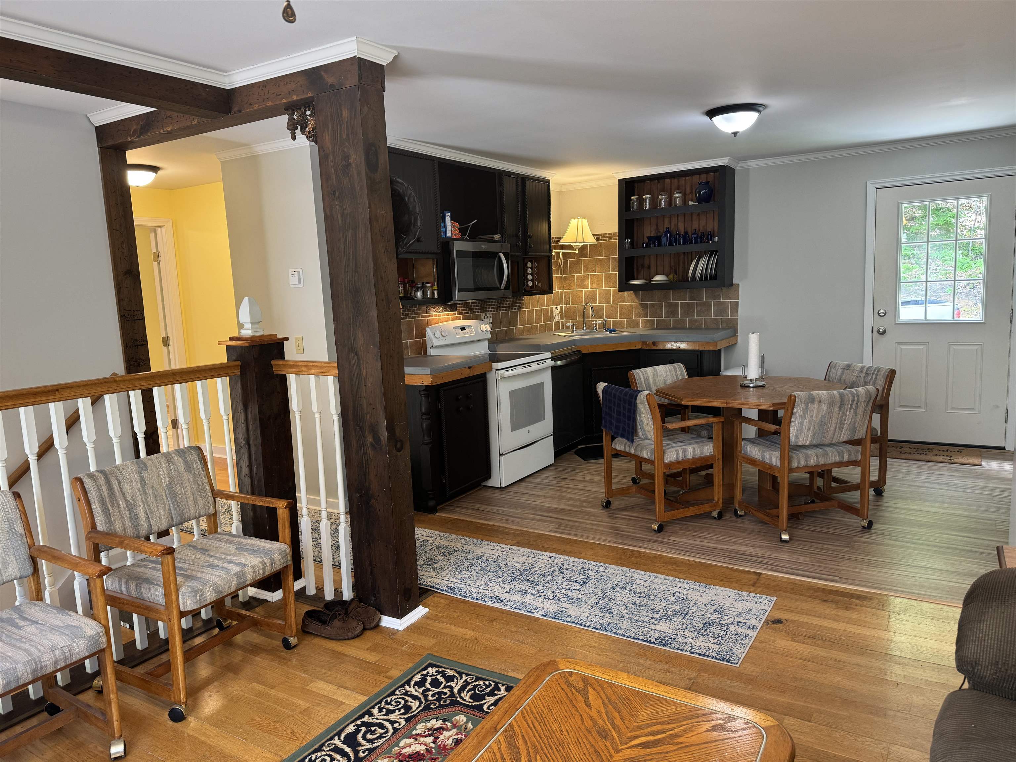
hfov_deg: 71.6
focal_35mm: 24
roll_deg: +2.5
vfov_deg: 56.8
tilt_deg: -7.2
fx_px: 704
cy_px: 381
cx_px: 508
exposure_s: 1/60
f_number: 1.78
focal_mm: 6.76
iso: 160
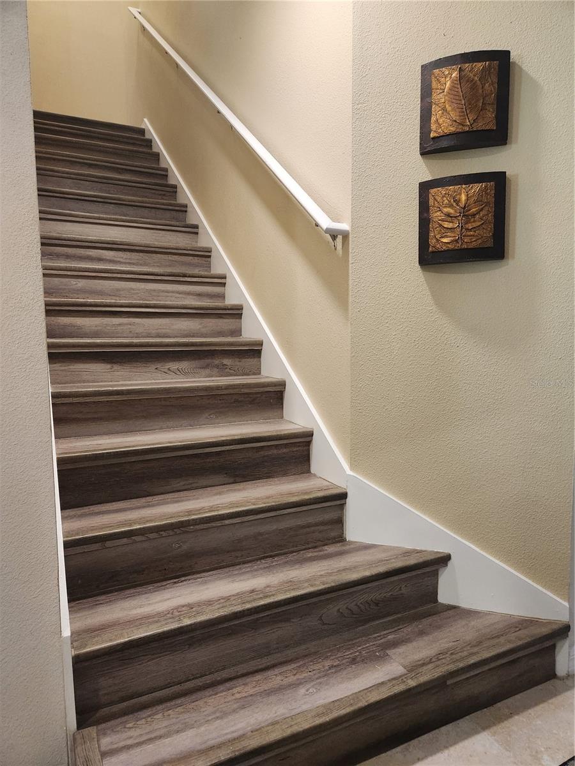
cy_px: 383
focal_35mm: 23
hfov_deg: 58.9
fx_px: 509
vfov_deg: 73.9
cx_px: 288
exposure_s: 1/120
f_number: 1.8
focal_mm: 5.4
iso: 800
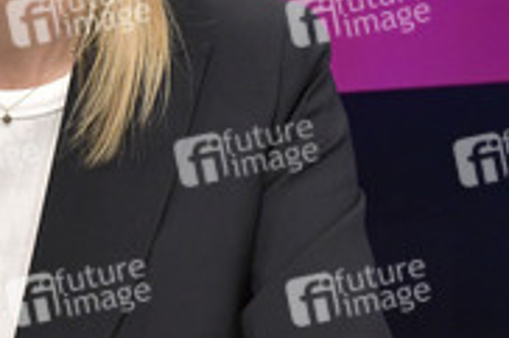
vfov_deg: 17.0
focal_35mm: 77
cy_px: -56
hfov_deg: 25.1
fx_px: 1088
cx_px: 4
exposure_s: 1/250
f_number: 6.3
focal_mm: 31
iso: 2500
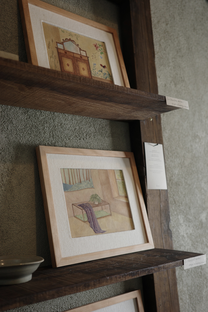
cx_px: 104
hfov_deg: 33.4
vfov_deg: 48.5
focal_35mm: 40
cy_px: 156
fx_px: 347
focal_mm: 26
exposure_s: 1/40
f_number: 2.8
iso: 400
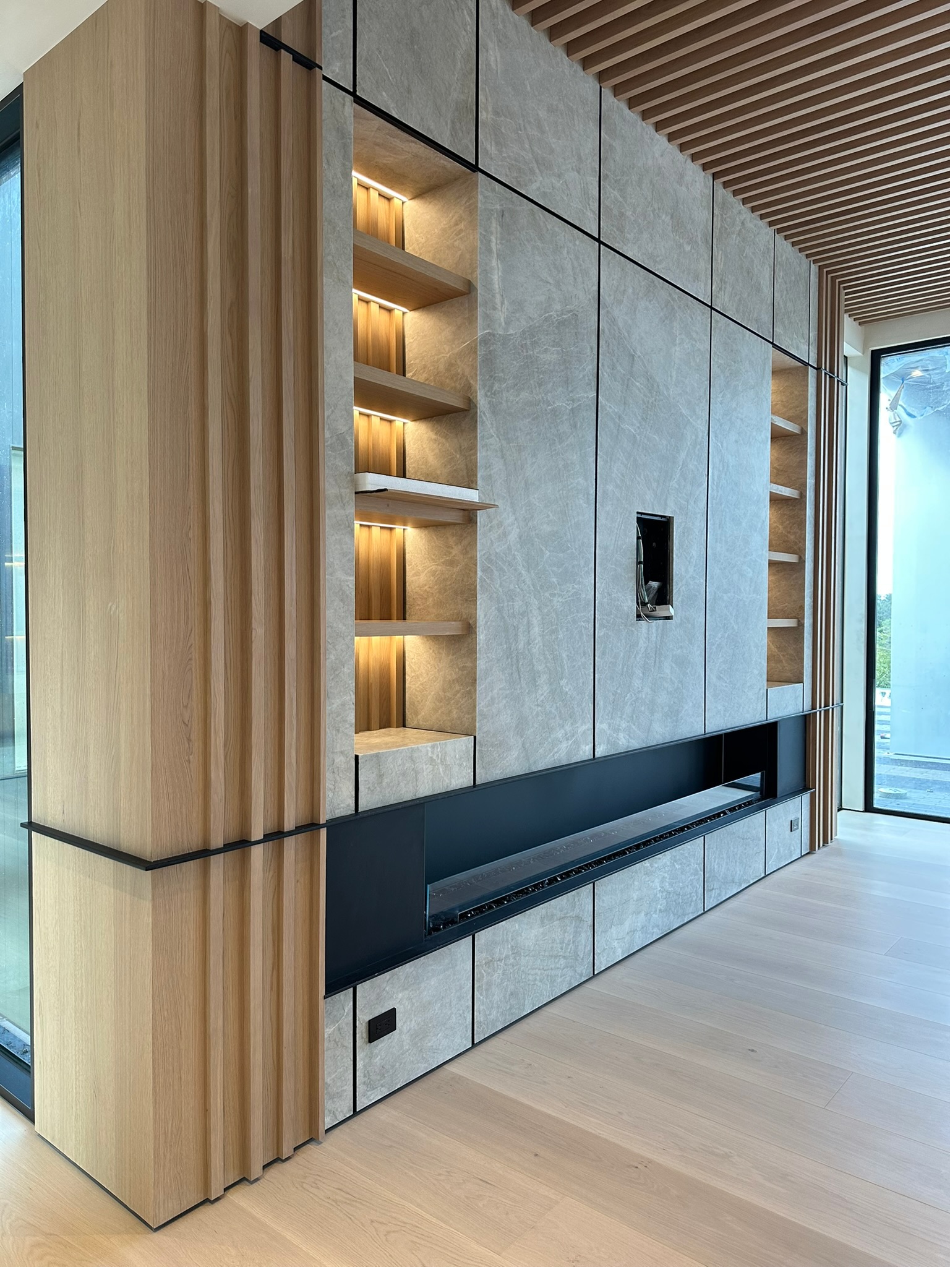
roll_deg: +0.2
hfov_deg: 56.8
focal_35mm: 24
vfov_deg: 71.6
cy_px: 634
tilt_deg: -1.5
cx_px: 475
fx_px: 878
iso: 160
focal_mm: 6.86
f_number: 1.78
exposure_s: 1/120
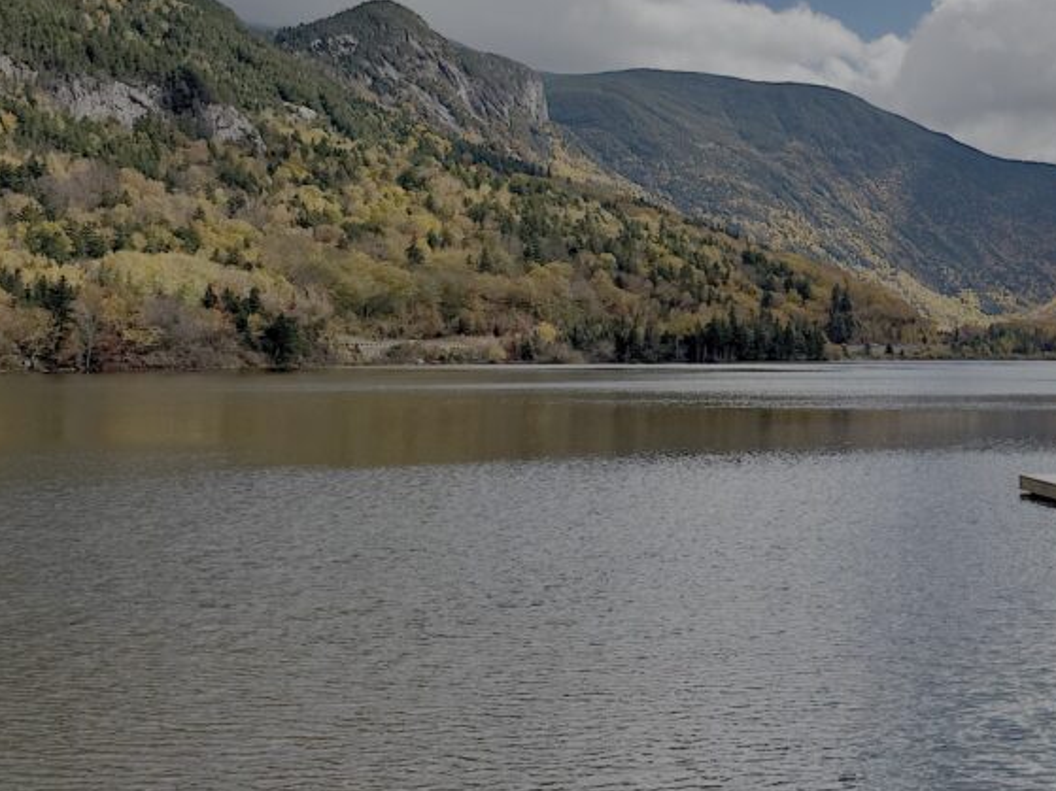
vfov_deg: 32.7
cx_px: 871
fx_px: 1342
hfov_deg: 40.8
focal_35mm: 44
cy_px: 283
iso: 80
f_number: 1.78
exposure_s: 1/7937
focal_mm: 6.76
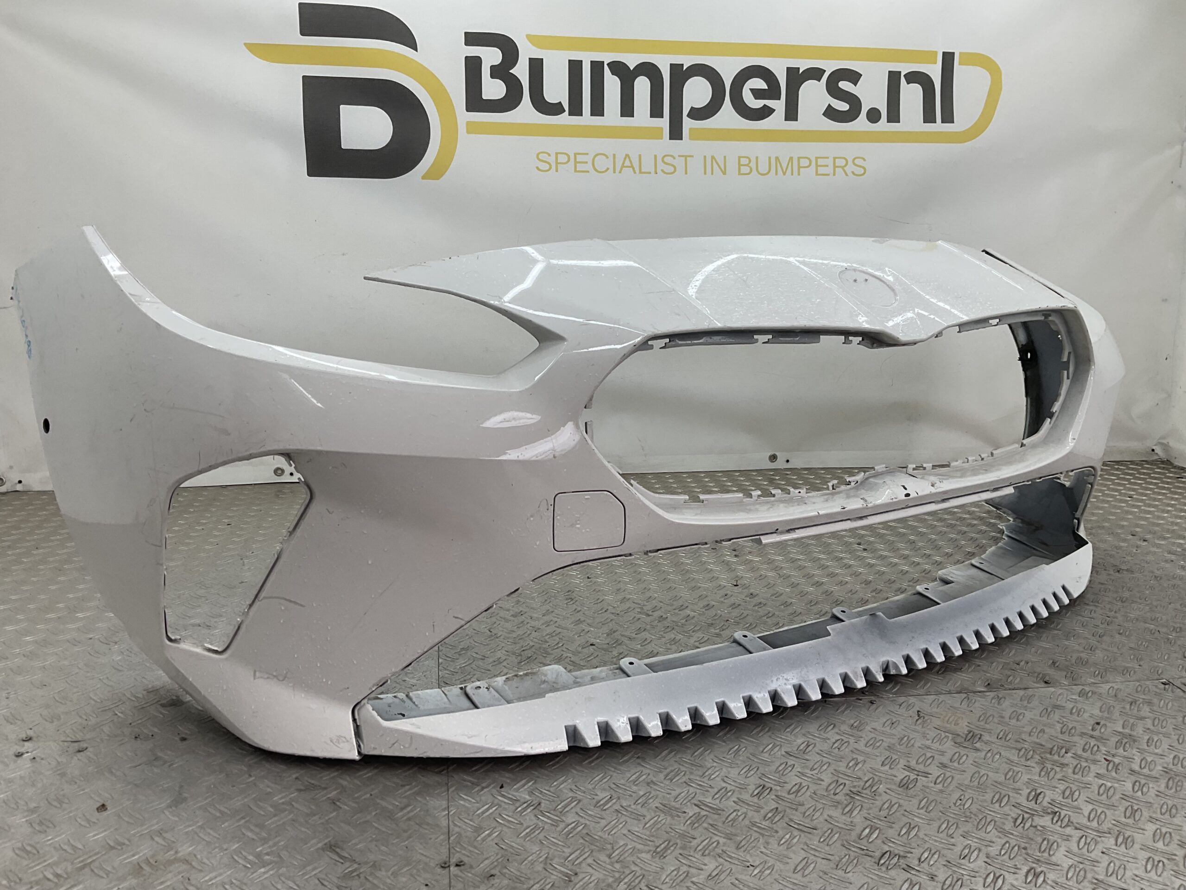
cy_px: 445
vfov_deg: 48.2
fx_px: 994
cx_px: 593
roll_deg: -1.1
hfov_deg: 61.7
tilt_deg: -13.7
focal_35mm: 29
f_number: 1.8
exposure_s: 1/120
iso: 16
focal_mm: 3
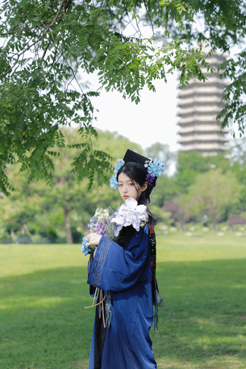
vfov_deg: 27.0
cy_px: 184
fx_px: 769
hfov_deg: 18.2
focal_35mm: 75
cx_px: 123
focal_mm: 70
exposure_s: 1/500
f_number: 2.8
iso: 100
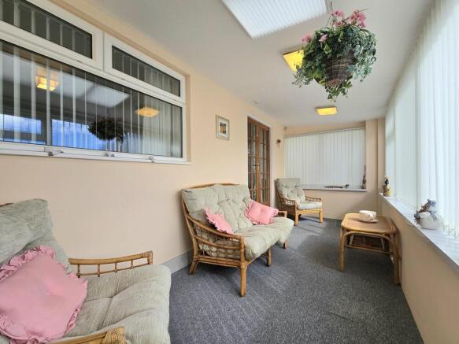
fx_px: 172
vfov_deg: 89.9
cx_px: 230
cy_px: 172
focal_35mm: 13
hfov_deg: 106.2
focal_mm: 2.2
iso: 50
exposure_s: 1/714
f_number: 2.2
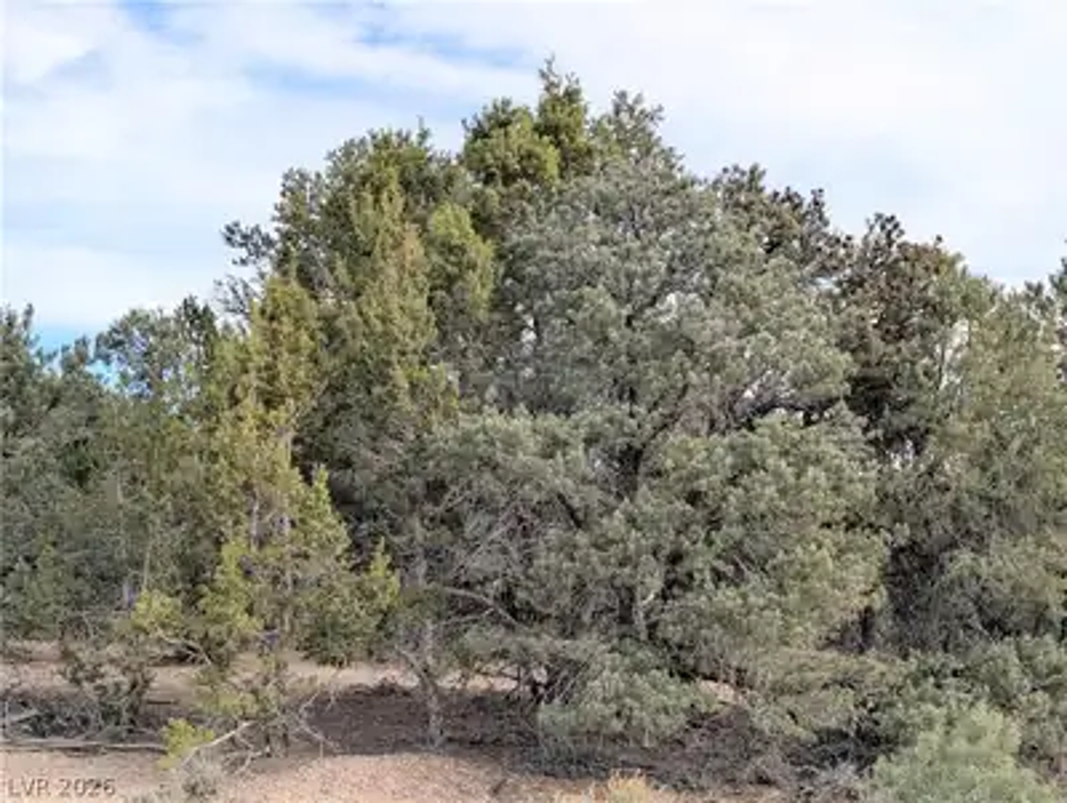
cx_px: 534
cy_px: 402
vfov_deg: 29.7
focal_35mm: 49
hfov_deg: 38.9
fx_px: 1512
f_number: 1.68
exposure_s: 1/664
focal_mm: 6.9
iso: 22
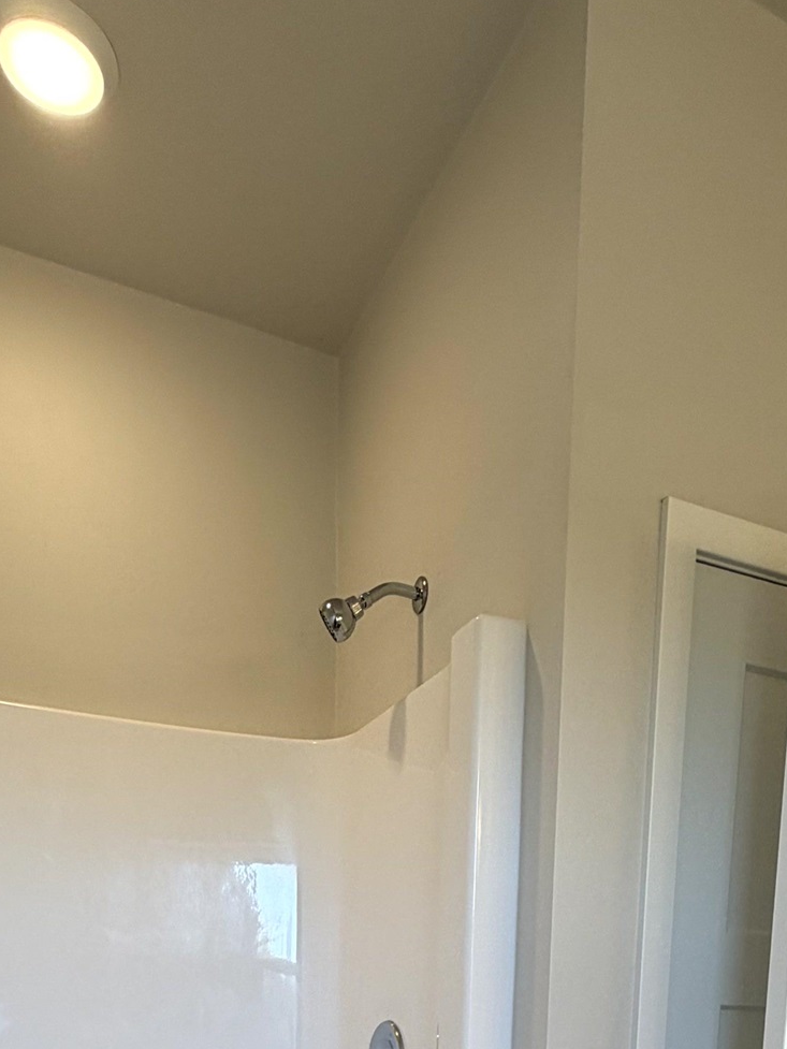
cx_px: 454
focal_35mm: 33
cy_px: 1222
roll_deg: -2.0
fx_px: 1000
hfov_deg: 42.8
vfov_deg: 40.9
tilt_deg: -10.8
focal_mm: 2.22
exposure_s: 1/120
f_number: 2.2
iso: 50
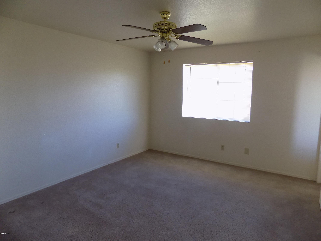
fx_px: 213
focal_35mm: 23
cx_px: 160
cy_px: 120
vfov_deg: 58.9
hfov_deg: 73.9
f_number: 3.1
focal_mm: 4
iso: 220
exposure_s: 1/30
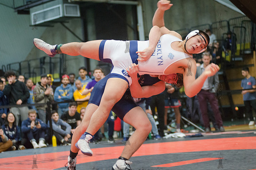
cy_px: 91
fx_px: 618
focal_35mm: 87
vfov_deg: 15.7
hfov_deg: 23.4
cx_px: 117
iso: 4000
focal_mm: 80
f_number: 2.8
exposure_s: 1/250
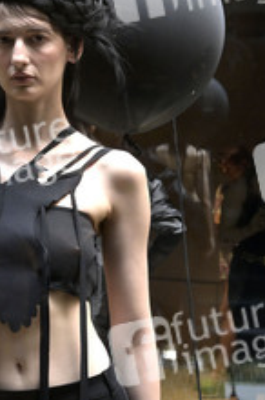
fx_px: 1008
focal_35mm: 91
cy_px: 253
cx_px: 36
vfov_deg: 22.4
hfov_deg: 14.8
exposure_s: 1/160
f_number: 5.6
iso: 4000
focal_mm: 50
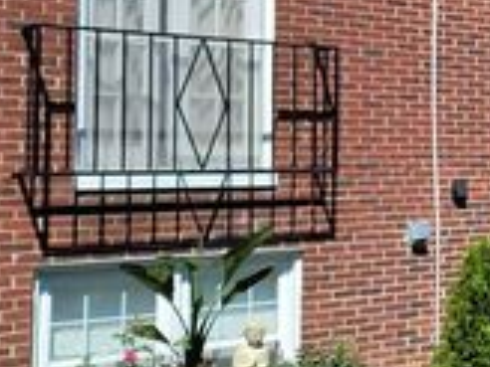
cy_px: 91
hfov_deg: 22.7
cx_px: 651
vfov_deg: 19.2
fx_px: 1076
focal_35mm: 76
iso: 20
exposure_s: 1/880
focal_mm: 7
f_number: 1.8
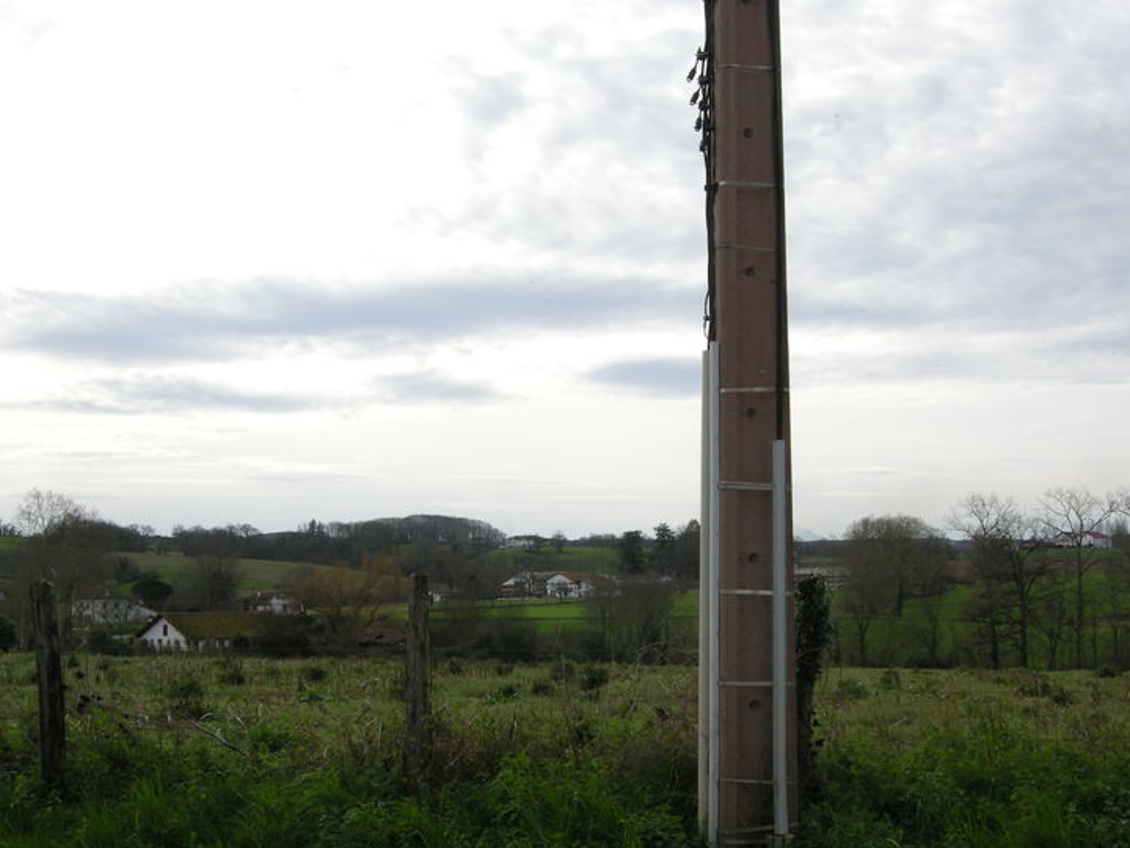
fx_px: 1632
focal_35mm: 50
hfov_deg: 38.1
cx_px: 662
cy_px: 551
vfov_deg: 29.0
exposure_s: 1/228
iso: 64
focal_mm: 7.5
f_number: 6.1
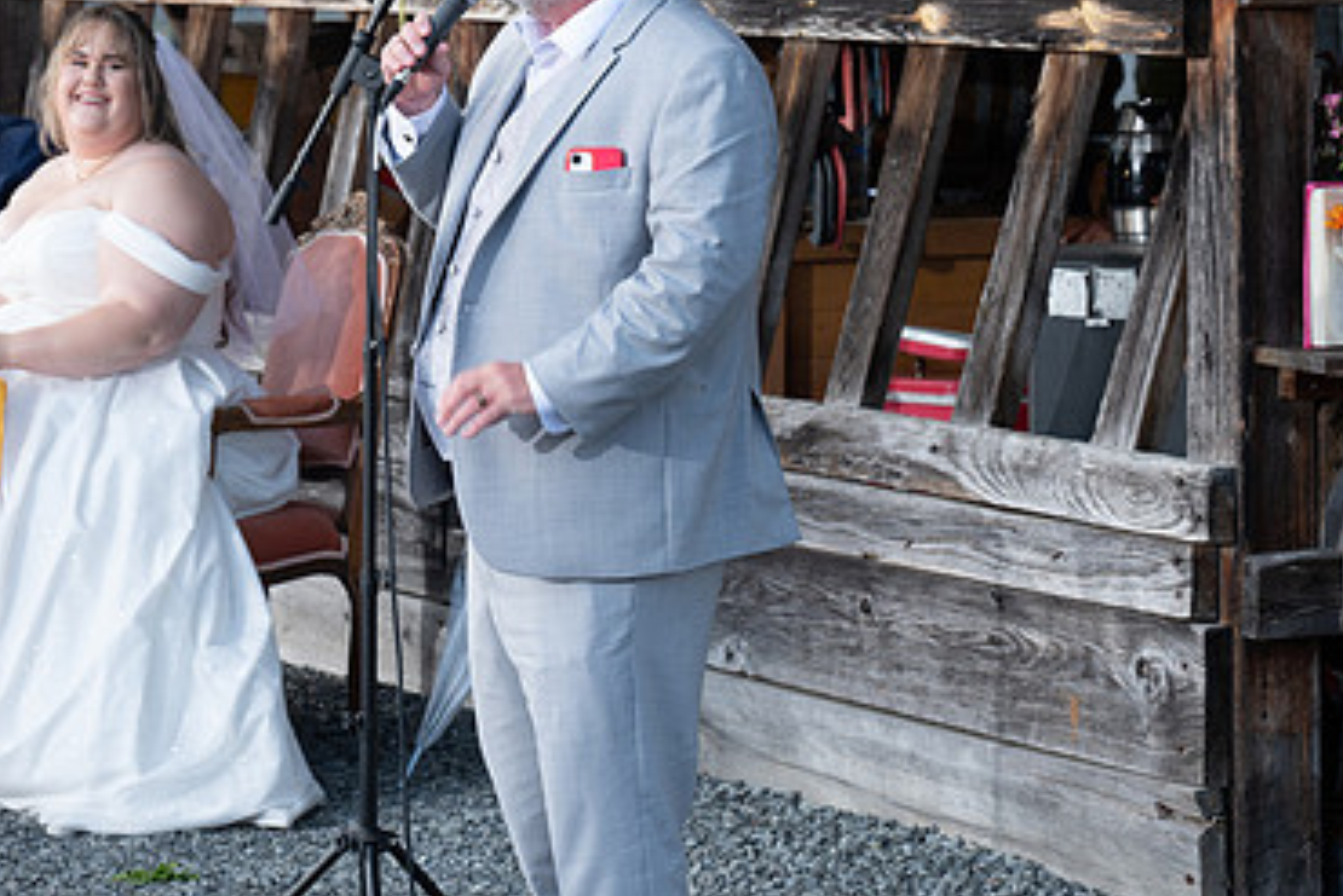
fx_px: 5784
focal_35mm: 155
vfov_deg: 8.8
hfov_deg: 13.2
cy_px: 216
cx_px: 352
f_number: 5.6
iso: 320
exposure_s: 1/125
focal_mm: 99
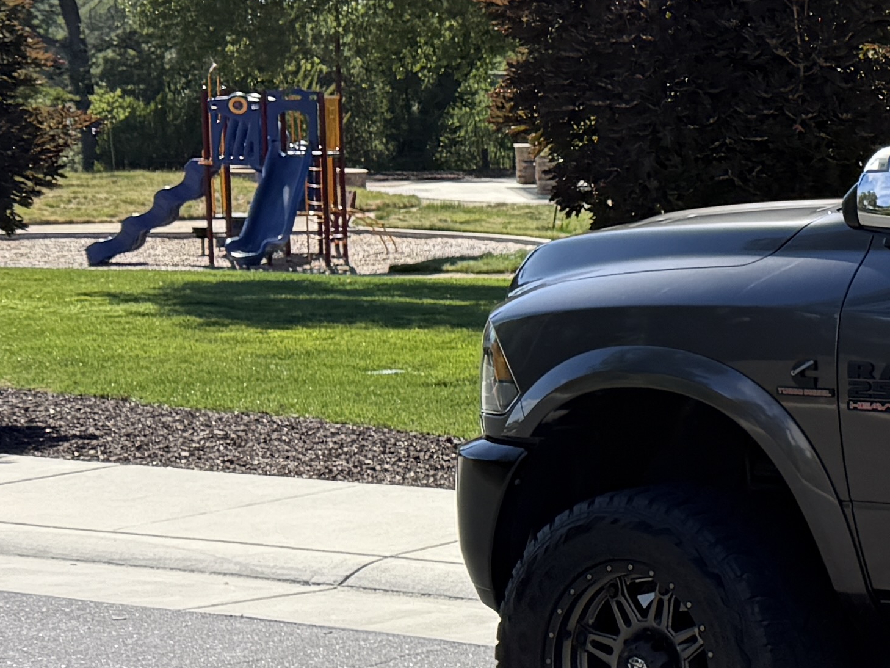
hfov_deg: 16.6
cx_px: 1699
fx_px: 2417
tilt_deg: -5.7
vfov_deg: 15.7
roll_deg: -0.2
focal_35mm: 94
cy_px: 327
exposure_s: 1/3145
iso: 100
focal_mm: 6.76
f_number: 1.78
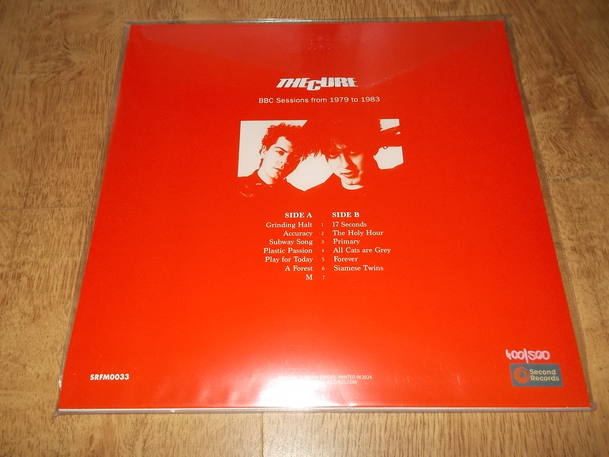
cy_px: 228
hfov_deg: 61.7
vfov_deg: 48.2
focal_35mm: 29
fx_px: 510
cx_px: 304
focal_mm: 4.1
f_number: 3.3
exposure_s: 1/30
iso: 200
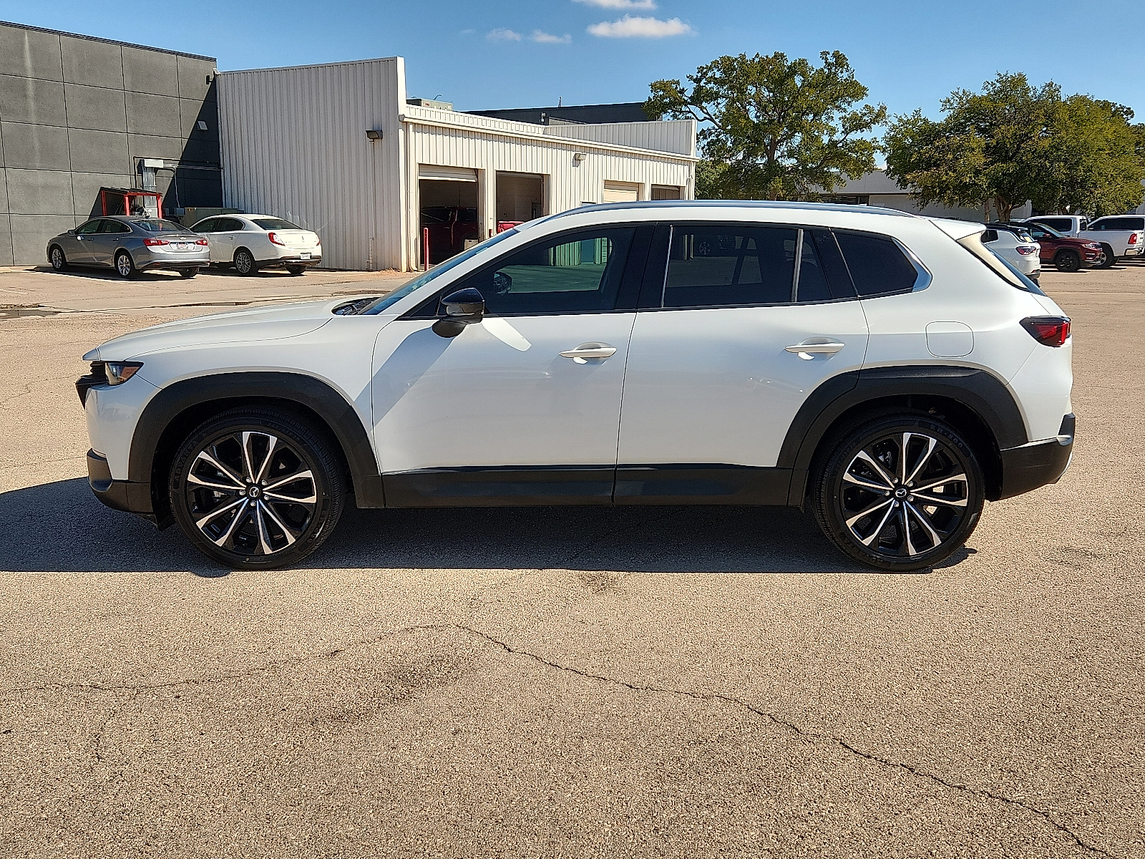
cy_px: 430
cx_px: 572
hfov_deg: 73.9
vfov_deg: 58.9
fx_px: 761
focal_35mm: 23
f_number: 1.8
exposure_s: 1/1667
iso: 50
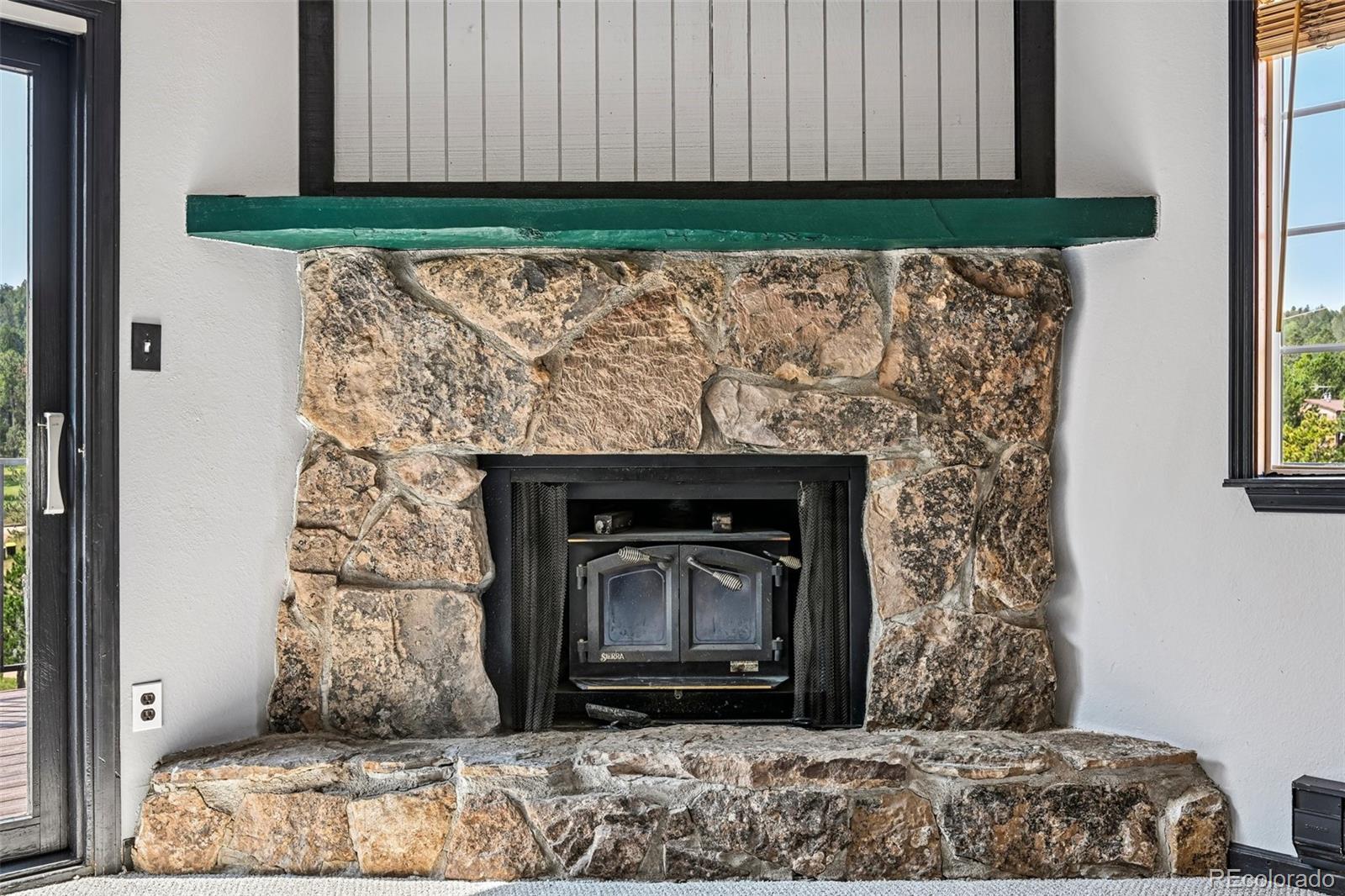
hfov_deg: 61.9
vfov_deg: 43.6
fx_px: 1121
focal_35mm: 30
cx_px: 672
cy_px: 448
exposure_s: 1/13
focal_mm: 30
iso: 400
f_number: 10
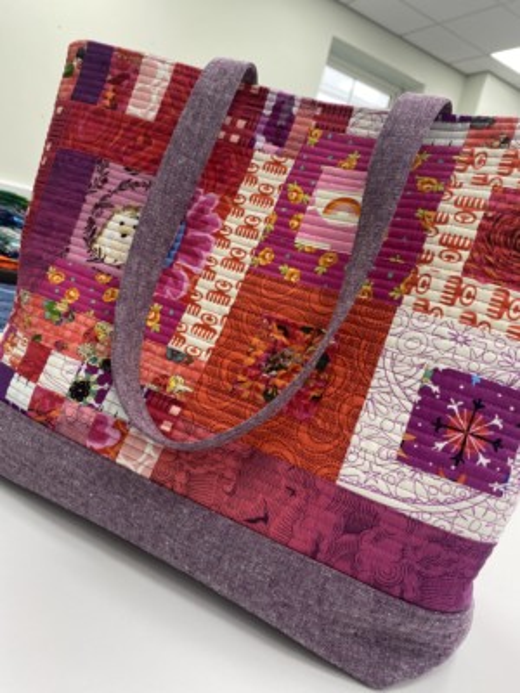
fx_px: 521
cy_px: 346
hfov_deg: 53.1
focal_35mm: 26
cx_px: 260
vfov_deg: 67.3
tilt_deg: -8.8
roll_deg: -15.1
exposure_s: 1/100
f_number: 1.8
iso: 80
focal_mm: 4.25
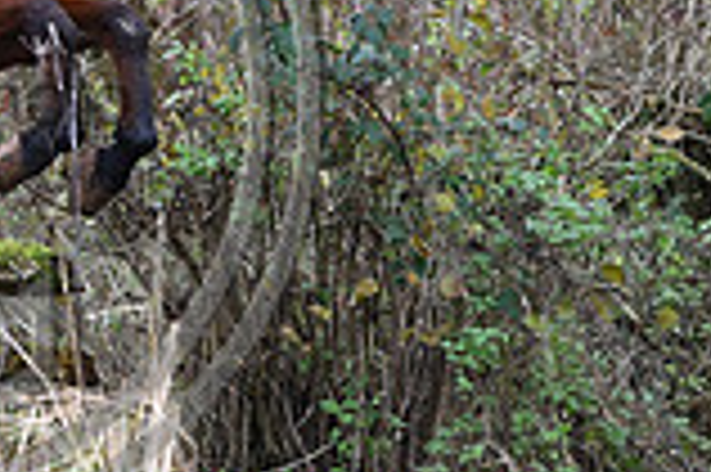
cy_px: 40
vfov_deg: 3.1
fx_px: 8858
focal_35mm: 449
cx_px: -194
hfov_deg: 4.6
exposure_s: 1/1000
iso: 1250
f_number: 3.5
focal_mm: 122
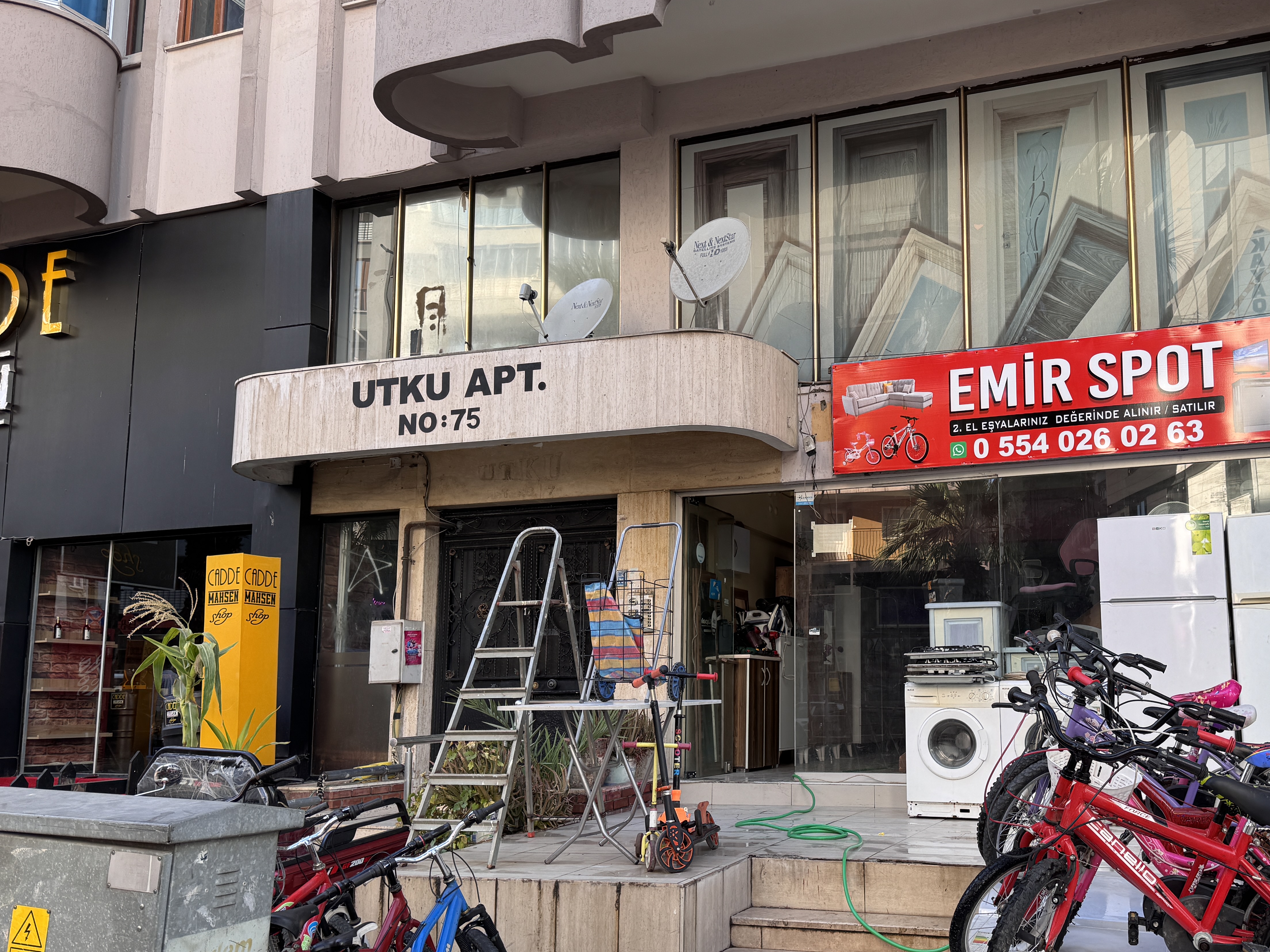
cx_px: 811
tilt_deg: +7.5
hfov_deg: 57.5
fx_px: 1137
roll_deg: +0.9
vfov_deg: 45.3
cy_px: 542
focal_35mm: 31
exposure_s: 1/399
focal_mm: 6.76
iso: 80
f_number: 1.78
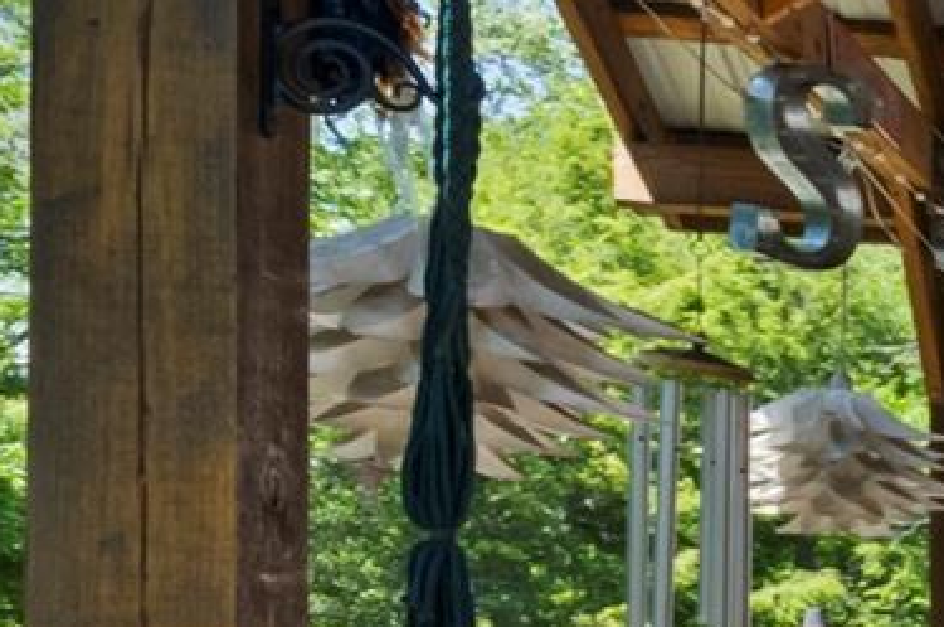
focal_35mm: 82
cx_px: 2311
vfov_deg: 16.1
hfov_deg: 14.6
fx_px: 2147
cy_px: 705
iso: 200
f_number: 14
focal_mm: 10
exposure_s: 1/100
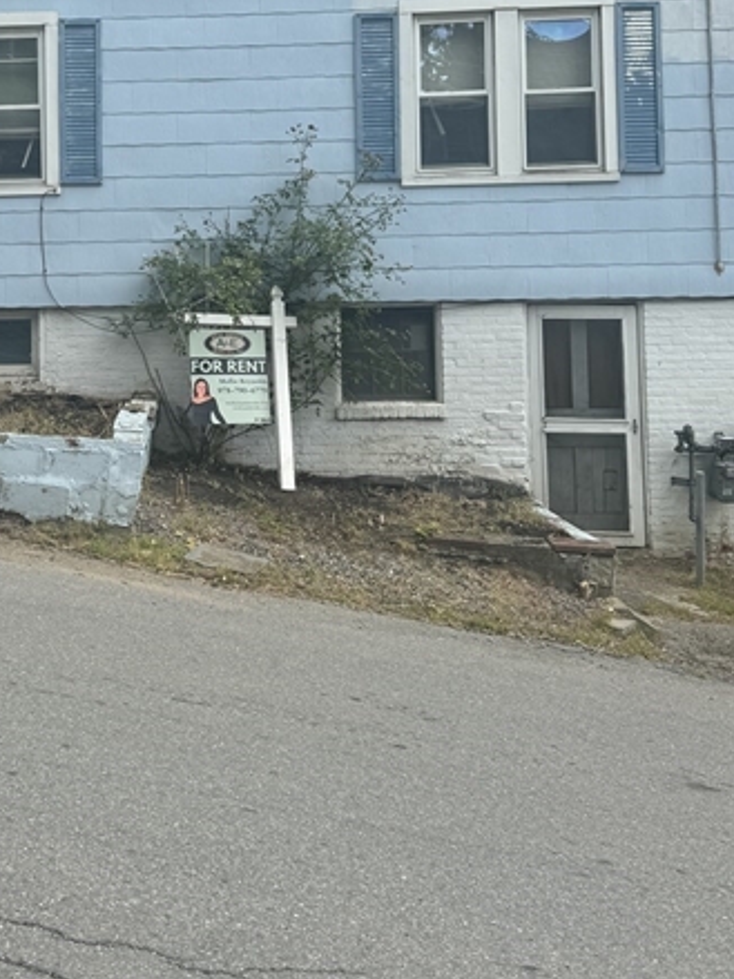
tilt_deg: +2.7
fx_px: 1188
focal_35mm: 42
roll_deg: +0.6
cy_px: 265
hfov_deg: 33.7
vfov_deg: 43.6
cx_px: 199
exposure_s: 1/1923
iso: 80
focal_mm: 6.76
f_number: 1.78
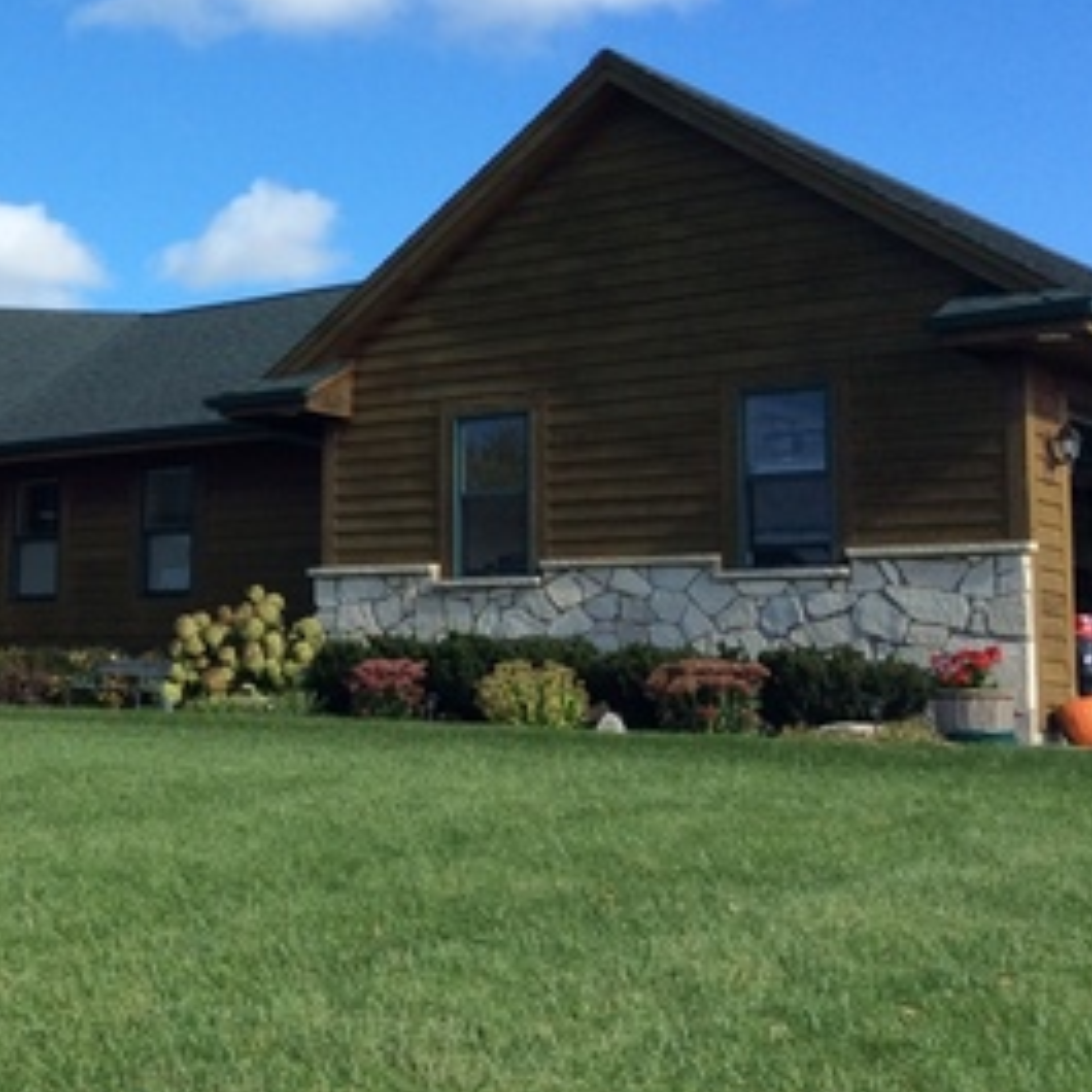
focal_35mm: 64
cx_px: 74
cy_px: 354
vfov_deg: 26.7
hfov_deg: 25.9
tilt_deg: +9.4
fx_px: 2284
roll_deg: -2.6
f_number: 2.4
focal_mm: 3.3
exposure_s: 1/1021
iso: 32
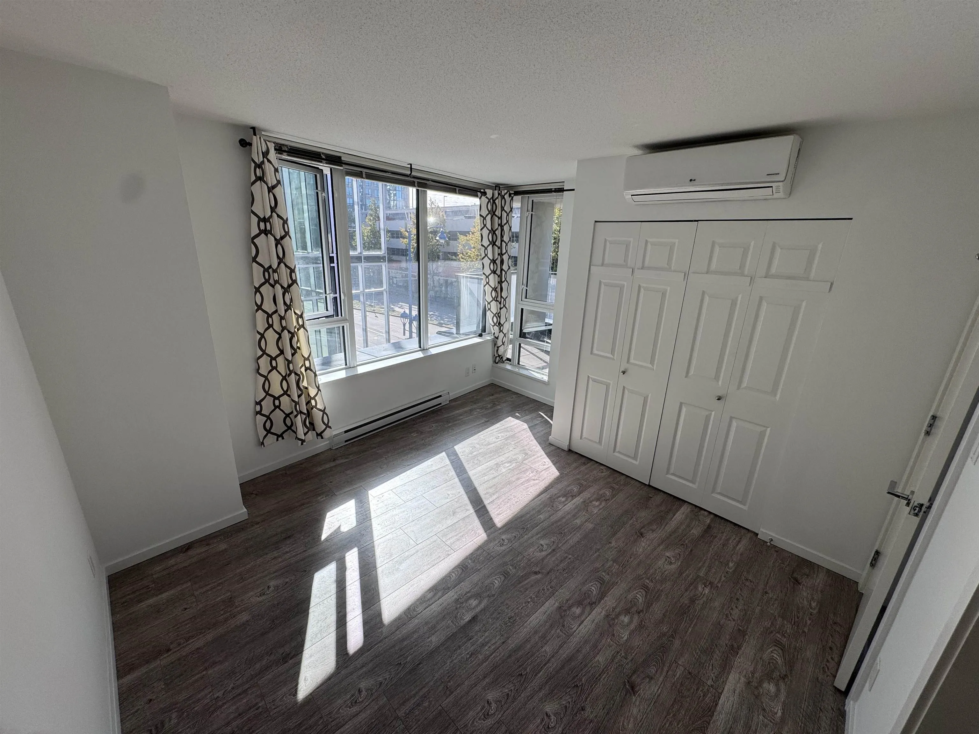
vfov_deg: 85.7
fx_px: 396
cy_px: 367
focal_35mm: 14
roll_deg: -1.7
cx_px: 490
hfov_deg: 102.1
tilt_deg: -16.6
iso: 40
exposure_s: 1/641
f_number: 2.2
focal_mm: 2.22
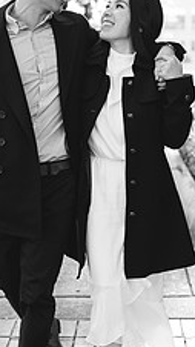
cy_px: 169
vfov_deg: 29.0
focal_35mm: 73
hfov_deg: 16.5
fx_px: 672
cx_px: 79
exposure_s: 1/1250
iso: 500
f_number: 1.8
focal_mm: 35
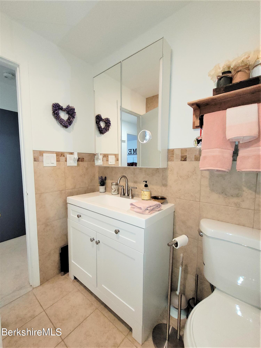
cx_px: 130
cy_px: 174
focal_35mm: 13
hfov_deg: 89.9
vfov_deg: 106.2
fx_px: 131
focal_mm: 1.74
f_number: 2.2
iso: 250
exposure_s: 1/60
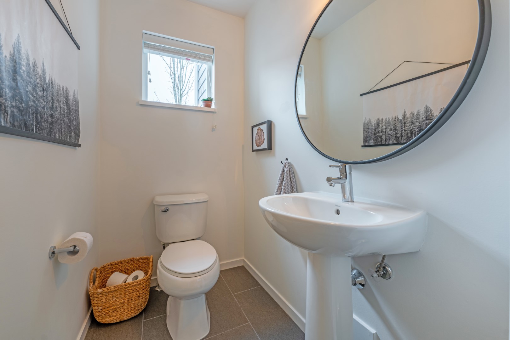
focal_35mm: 14
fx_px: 198
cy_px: 170
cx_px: 255
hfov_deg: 104.2
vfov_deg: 81.2
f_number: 6.3
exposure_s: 1/60
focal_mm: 14
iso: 100
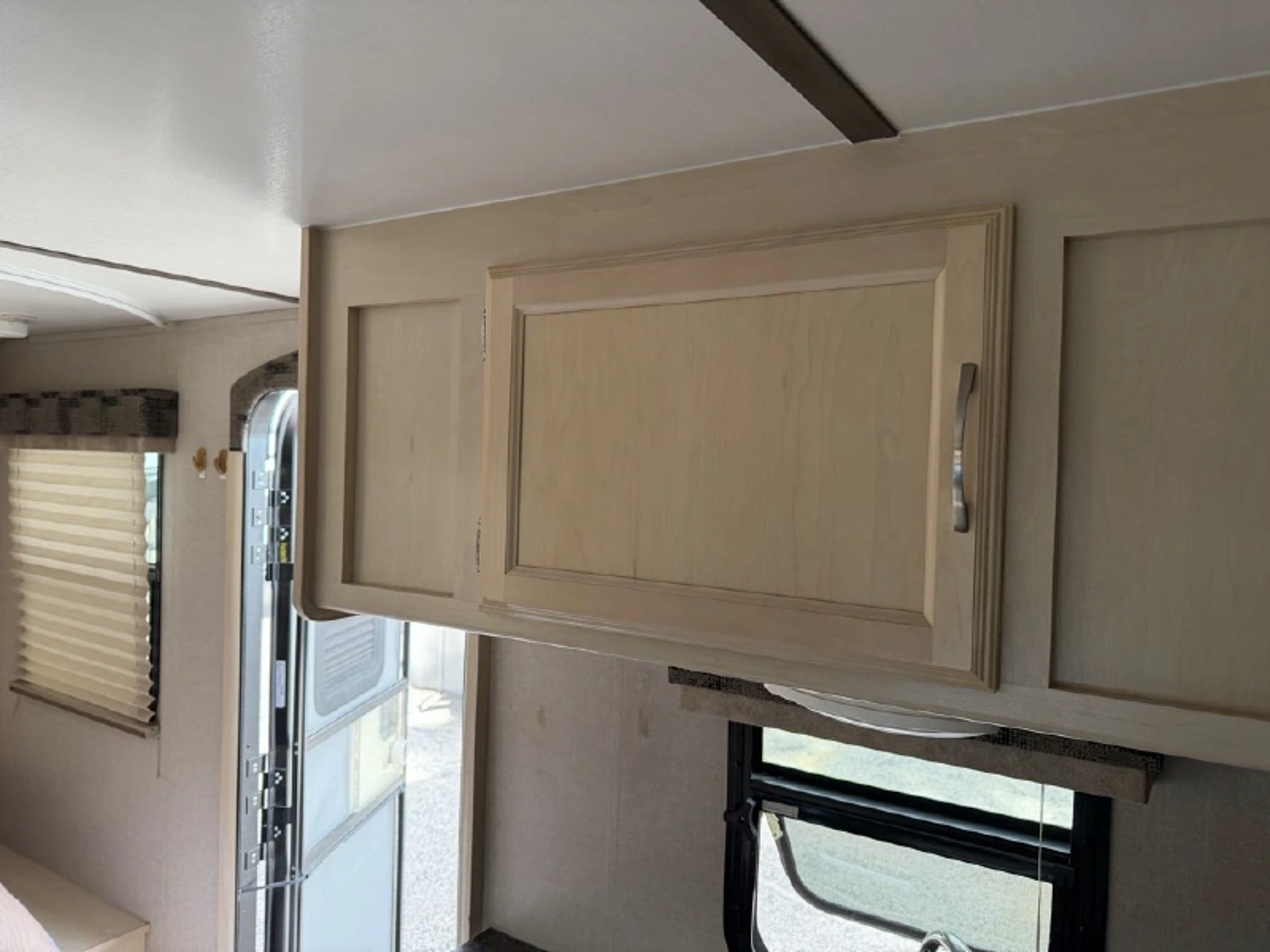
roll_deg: -2.2
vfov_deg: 56.8
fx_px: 881
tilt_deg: +1.8
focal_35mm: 24
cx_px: 635
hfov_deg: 71.6
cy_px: 476
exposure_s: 1/130
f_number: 1.78
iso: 200
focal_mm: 6.76
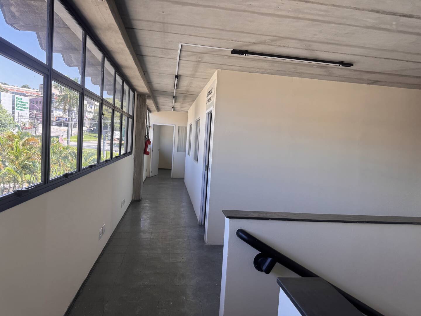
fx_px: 292
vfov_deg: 56.8
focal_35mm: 24
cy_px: 158
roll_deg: -2.8
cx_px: 210
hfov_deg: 71.6
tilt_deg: -3.2
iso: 64
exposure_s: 1/120
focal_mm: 6.76
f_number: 1.78
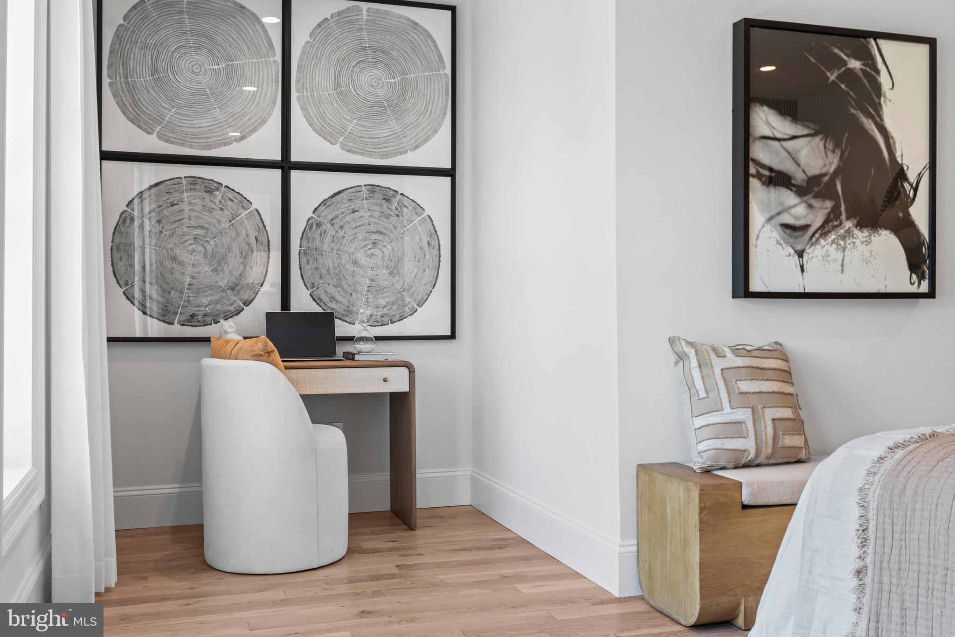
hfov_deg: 54.4
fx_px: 928
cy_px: 318
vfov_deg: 37.8
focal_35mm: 35
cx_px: 478
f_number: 7.1
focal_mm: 35
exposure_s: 1/20
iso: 1000
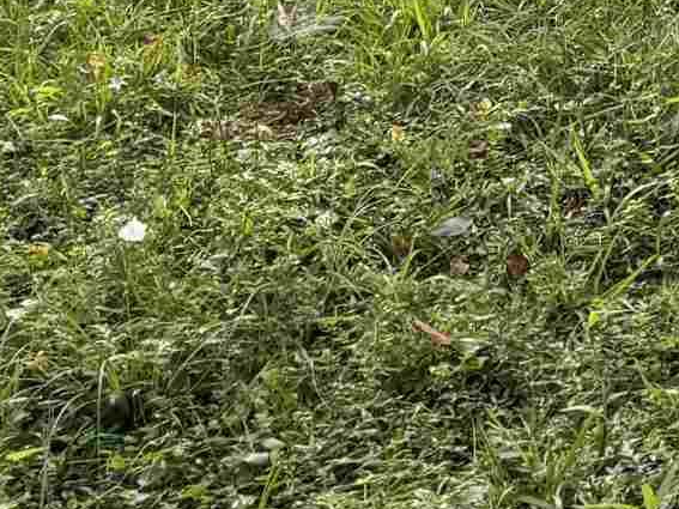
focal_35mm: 130
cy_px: -856
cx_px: 776
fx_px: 2549
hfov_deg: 14.8
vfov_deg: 9.6
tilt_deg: +4.5
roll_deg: +2.8
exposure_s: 1/172
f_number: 1.78
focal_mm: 6.76
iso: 100
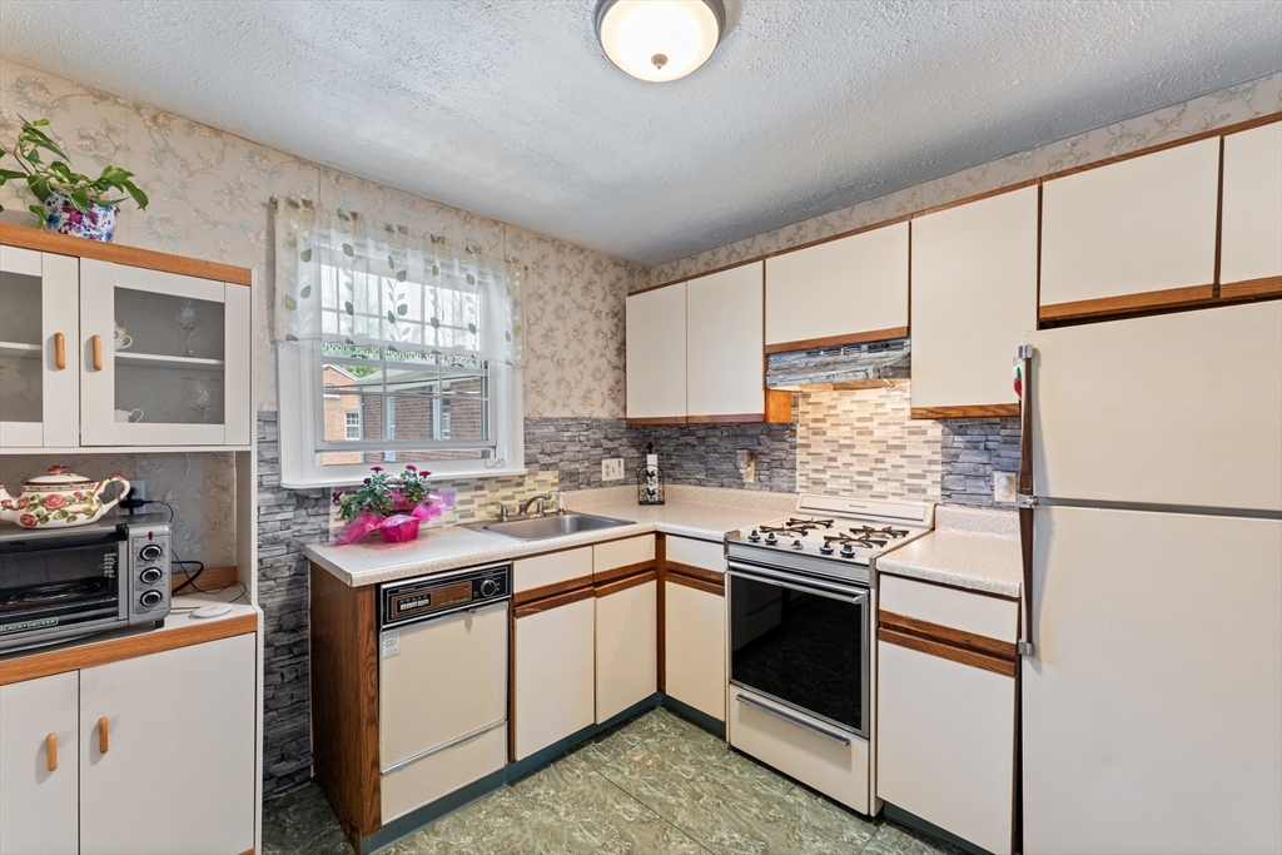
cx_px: 641
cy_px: 428
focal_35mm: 14
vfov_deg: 81.2
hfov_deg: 104.2
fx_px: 499
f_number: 5
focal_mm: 14
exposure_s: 1/30
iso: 320
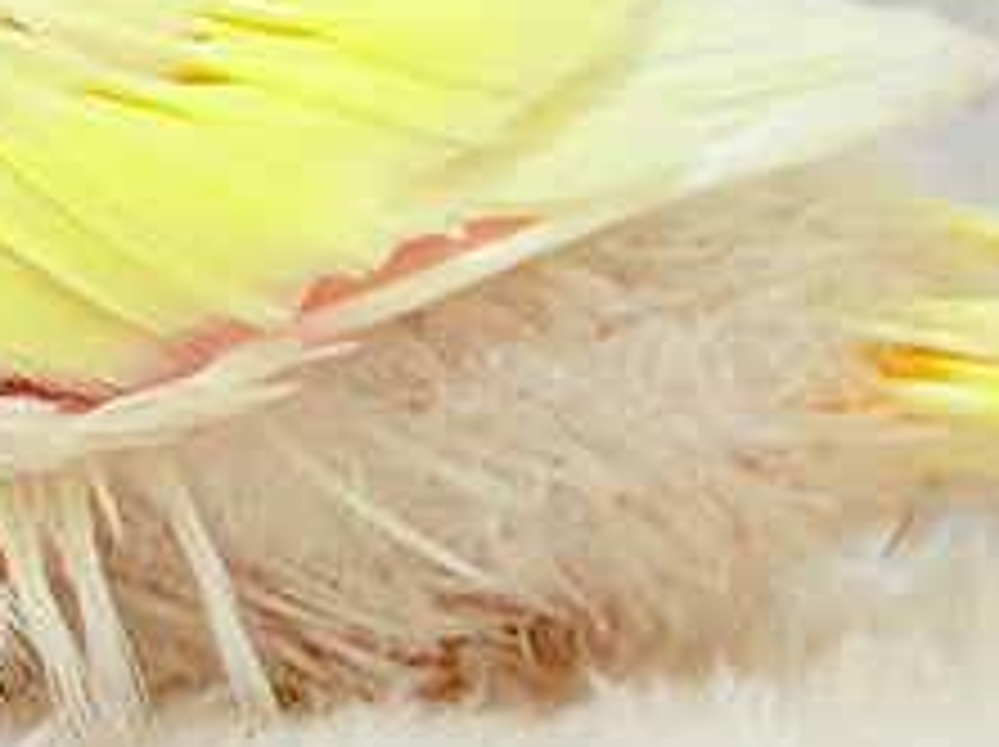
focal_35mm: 150
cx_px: -58
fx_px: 4324
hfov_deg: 13.0
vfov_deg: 9.8
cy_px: -18
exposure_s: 1/50
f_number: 1.6
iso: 32
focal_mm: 5.96
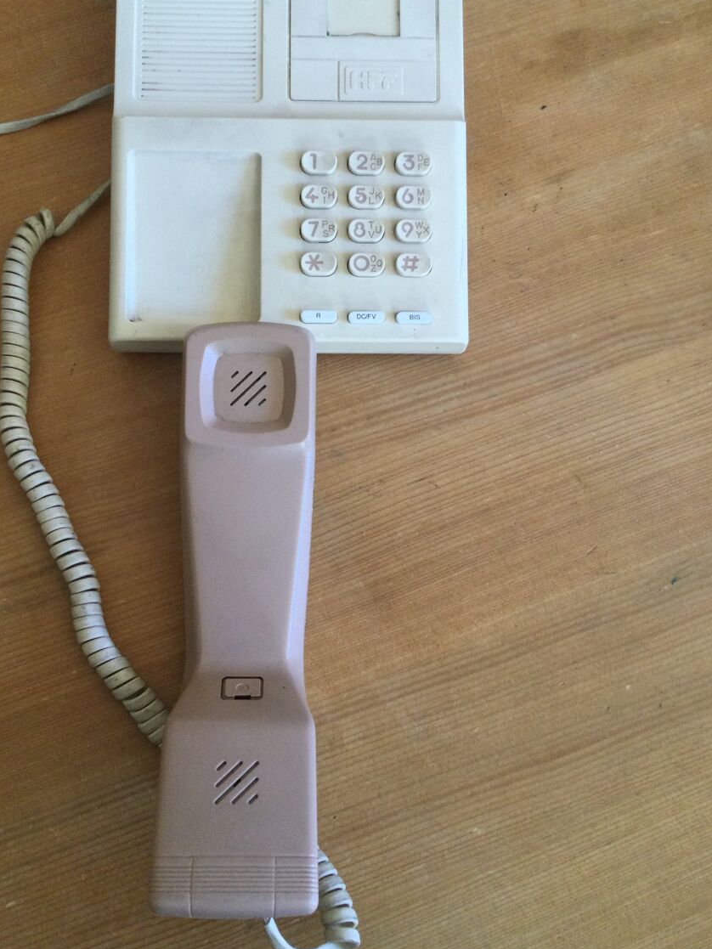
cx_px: 315
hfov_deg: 38.6
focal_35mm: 37
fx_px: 1015
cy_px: 424
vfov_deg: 50.0
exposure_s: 1/33
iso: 40
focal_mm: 3.3
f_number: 2.4
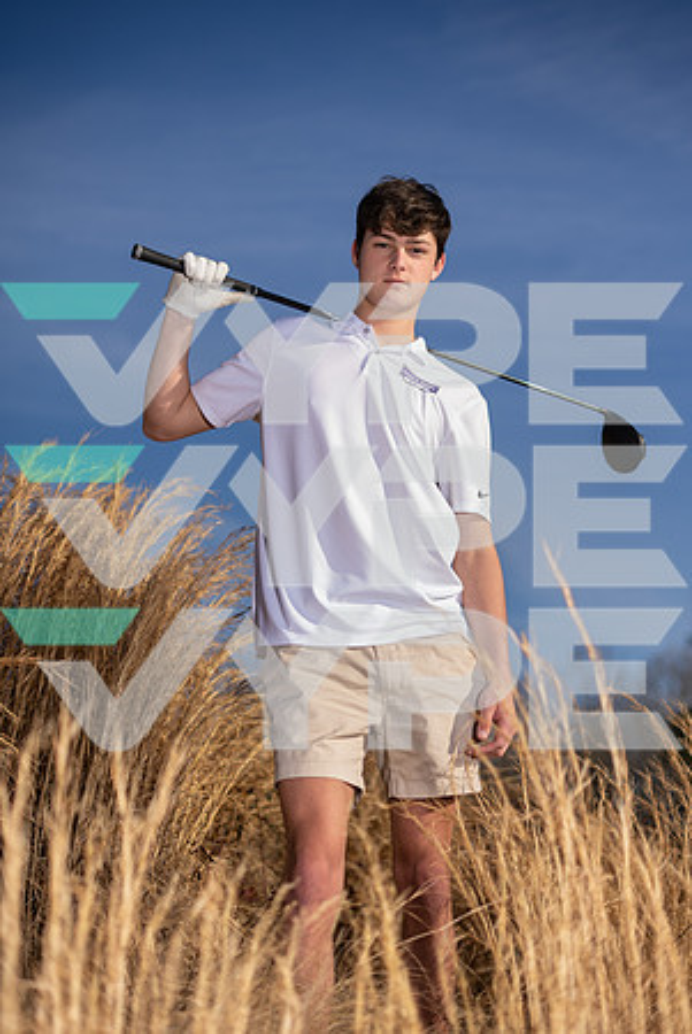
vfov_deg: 39.6
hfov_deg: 27.1
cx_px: 346
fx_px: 1438
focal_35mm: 50
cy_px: 517
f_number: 1.8
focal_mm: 50
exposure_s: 1/8000
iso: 64
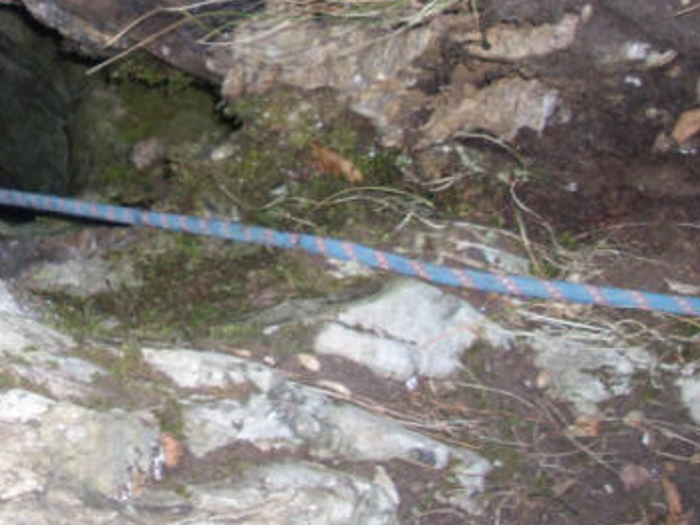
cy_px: -21
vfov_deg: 17.3
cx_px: 30
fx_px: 1678
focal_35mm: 83
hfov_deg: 22.8
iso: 100
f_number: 2.8
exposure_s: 1/60
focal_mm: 6.2
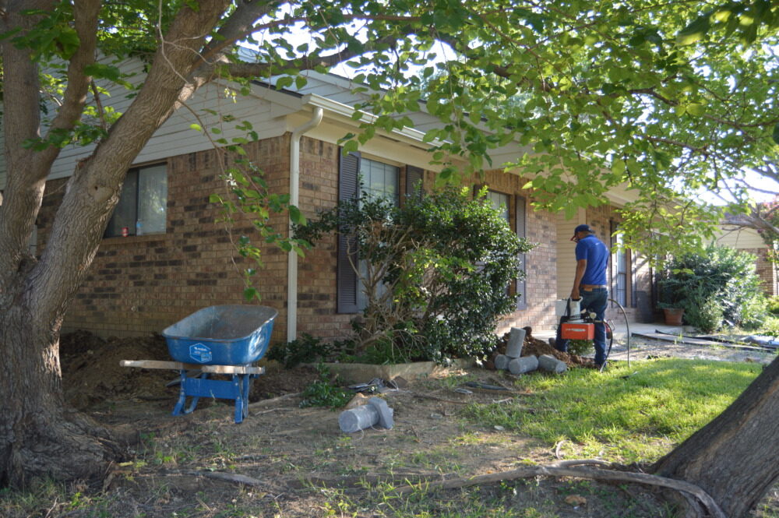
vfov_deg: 39.9
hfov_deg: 57.3
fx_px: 713
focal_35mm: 33
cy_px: 259
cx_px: 390
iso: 200
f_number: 3.5
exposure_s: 1/125
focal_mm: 22
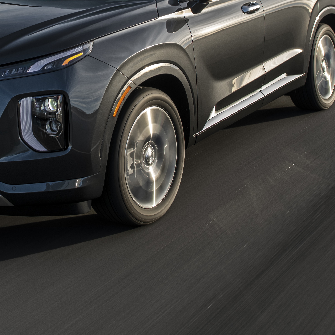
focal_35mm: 67
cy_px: 27
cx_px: 67
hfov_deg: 25.3
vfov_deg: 24.9
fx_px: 734
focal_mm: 28
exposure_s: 1/50
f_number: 5
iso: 31
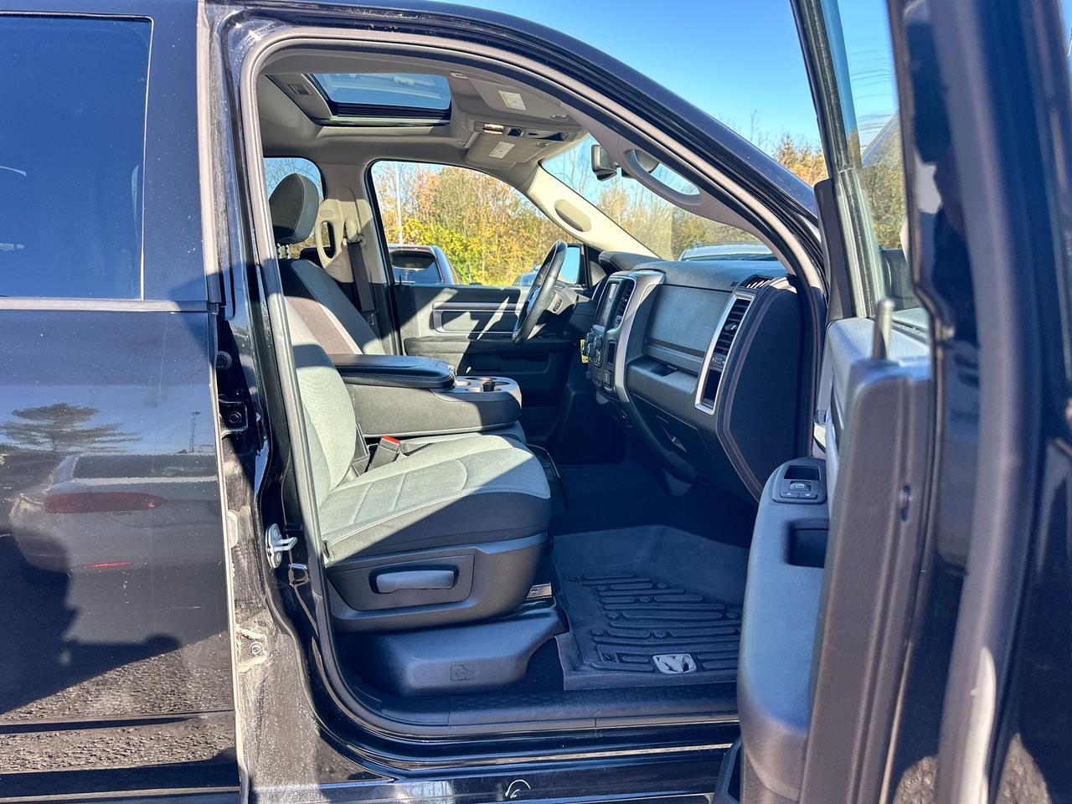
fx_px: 743
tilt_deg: -9.8
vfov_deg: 56.8
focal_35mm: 24
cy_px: 402
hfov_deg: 71.6
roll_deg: +2.0
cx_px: 536
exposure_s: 1/441
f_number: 1.78
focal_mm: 6.86
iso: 80
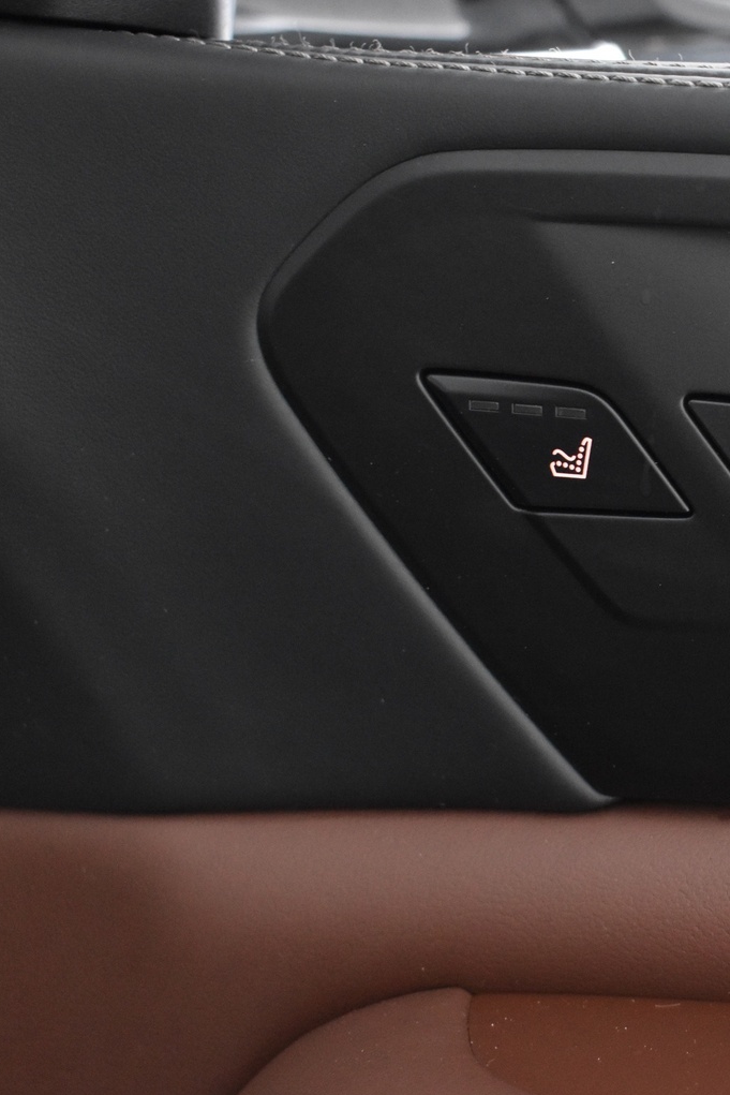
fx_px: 2244
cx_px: 826
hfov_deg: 17.8
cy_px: 562
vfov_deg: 27.4
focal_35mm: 74
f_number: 4.2
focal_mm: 31
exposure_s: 1/25
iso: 3200
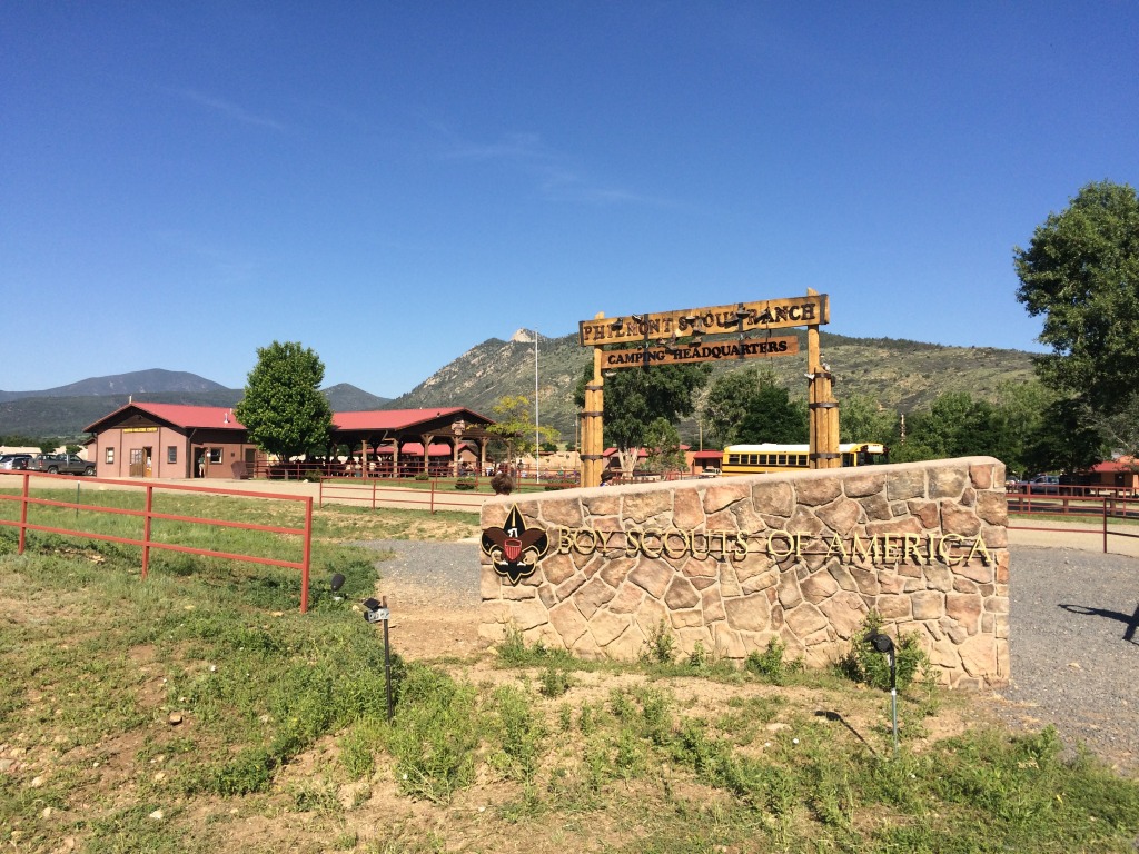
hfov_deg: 61.7
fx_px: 954
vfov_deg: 48.2
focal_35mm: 29
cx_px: 570
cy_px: 427
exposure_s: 1/2053
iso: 32
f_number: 2.2
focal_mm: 4.15
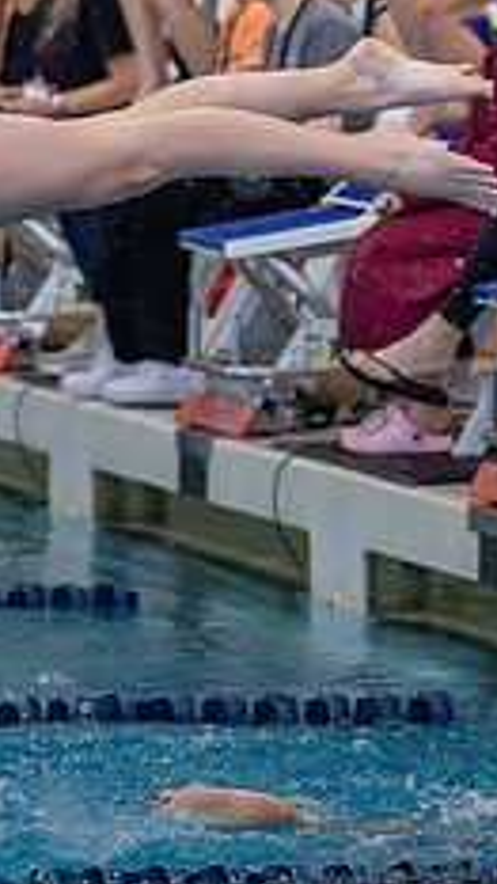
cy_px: 267
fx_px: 8742
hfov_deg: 3.2
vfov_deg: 5.8
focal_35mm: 373
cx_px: -413
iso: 2500
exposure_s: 1/1000
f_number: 2.8
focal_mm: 101
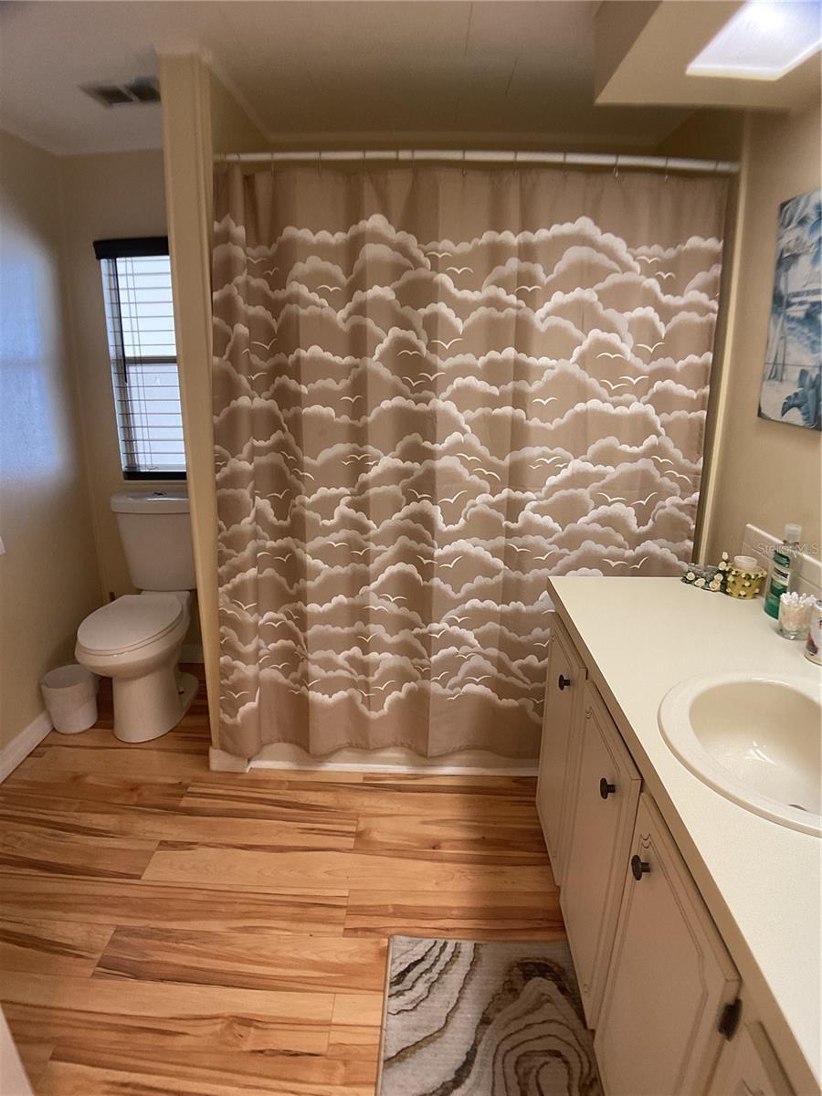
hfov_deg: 48.2
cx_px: 411
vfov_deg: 61.7
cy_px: 548
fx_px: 918
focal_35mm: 29
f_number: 1.8
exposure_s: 1/60
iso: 100
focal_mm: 3
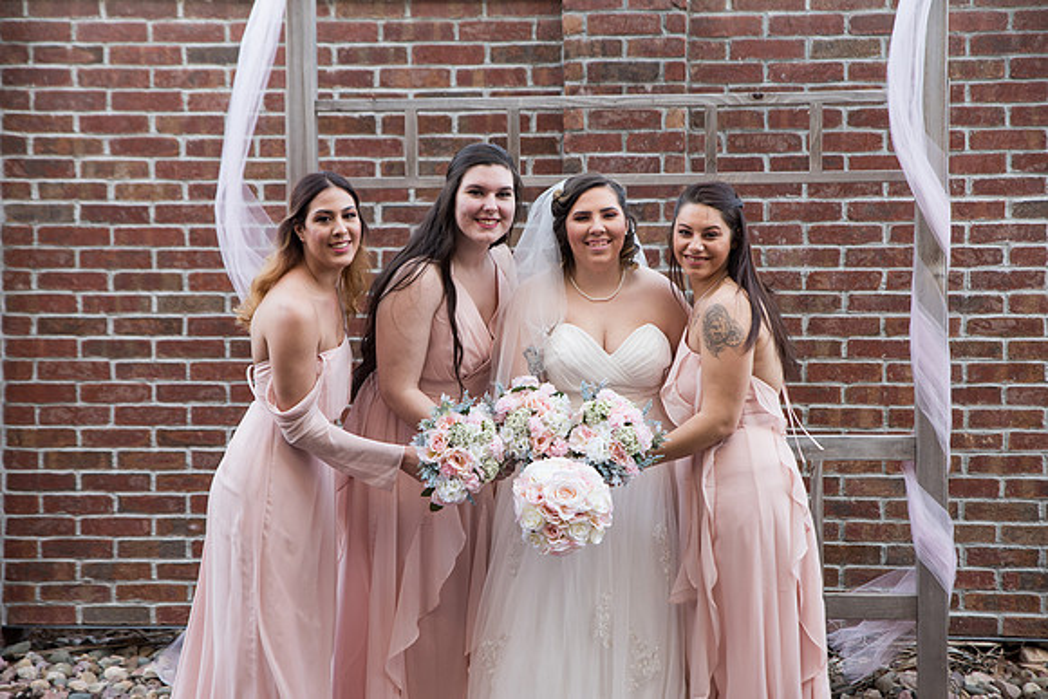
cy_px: 350
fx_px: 2025
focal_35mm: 70
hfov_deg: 29.0
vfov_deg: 19.6
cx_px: 524
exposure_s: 1/200
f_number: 3.5
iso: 320
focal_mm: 68
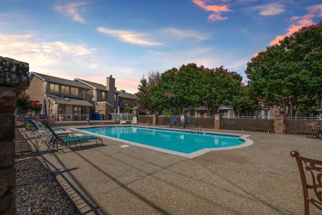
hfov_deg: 96.8
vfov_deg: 73.7
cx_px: 161
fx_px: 143
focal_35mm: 16
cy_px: 108
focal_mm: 16
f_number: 5
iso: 500
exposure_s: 1/4000
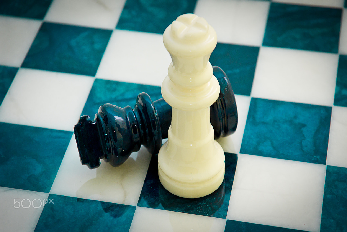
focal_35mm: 150
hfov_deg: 13.7
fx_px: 1446
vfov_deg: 9.2
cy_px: 116
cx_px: 174
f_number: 8
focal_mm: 100
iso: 400
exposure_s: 1/125
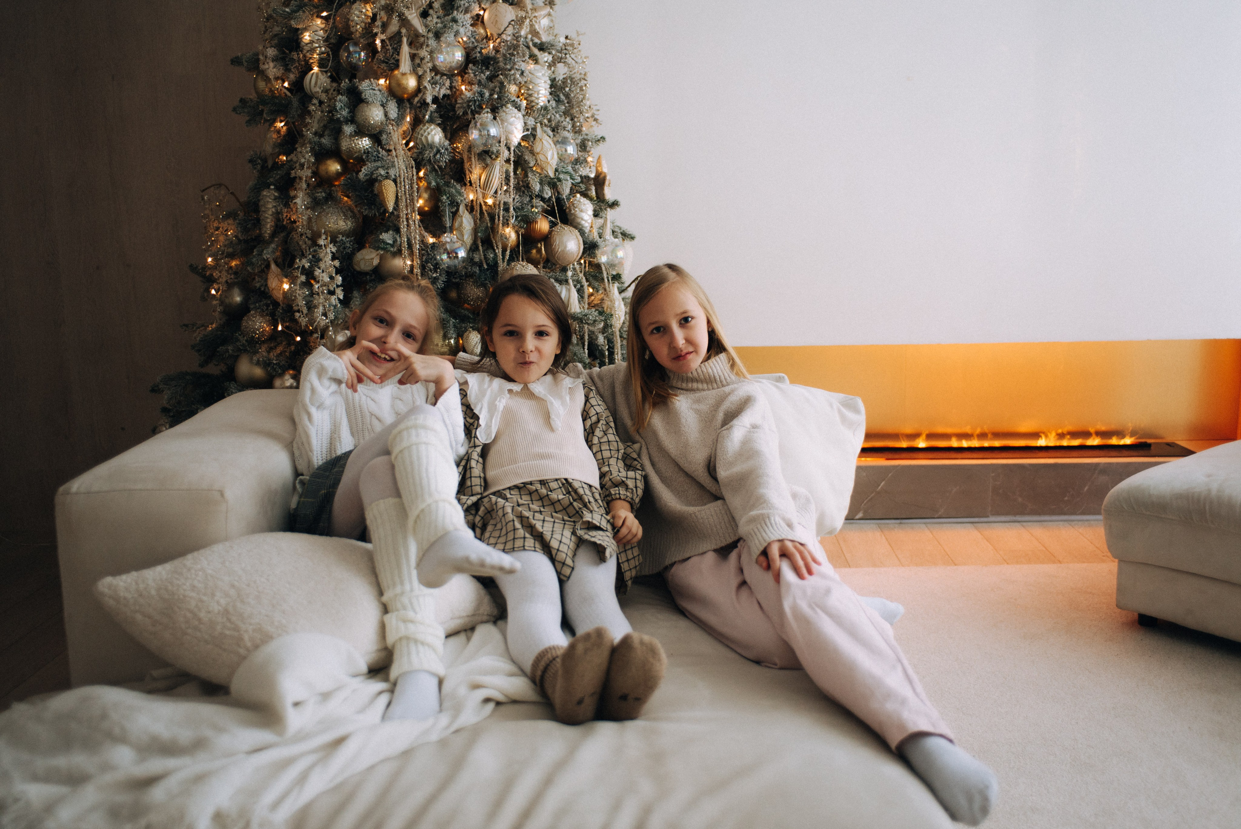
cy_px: 414
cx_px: 620
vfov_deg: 35.1
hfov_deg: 50.7
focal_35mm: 38
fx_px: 1310
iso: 500
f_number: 2.8
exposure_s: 1/125
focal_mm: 38
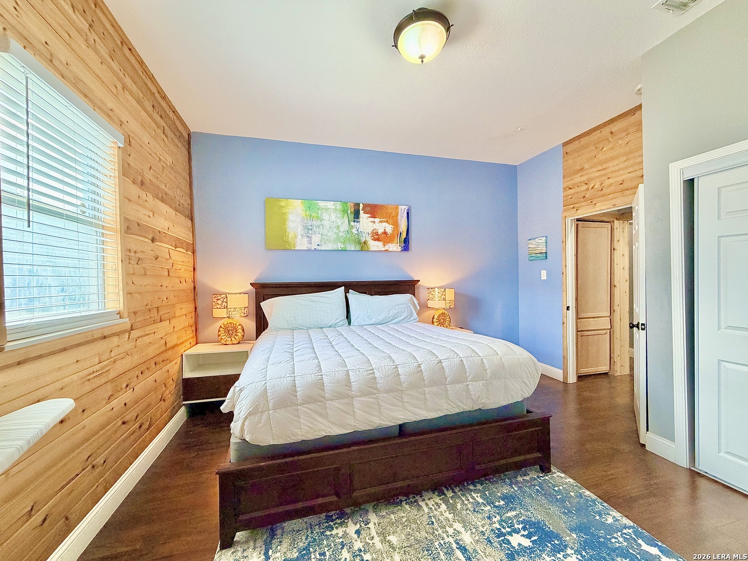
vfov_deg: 85.7
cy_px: 280
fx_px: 303
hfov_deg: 102.1
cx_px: 374
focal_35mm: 14
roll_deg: +1.6
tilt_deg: -0.3
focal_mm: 2.22
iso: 250
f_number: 2.2
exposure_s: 1/60
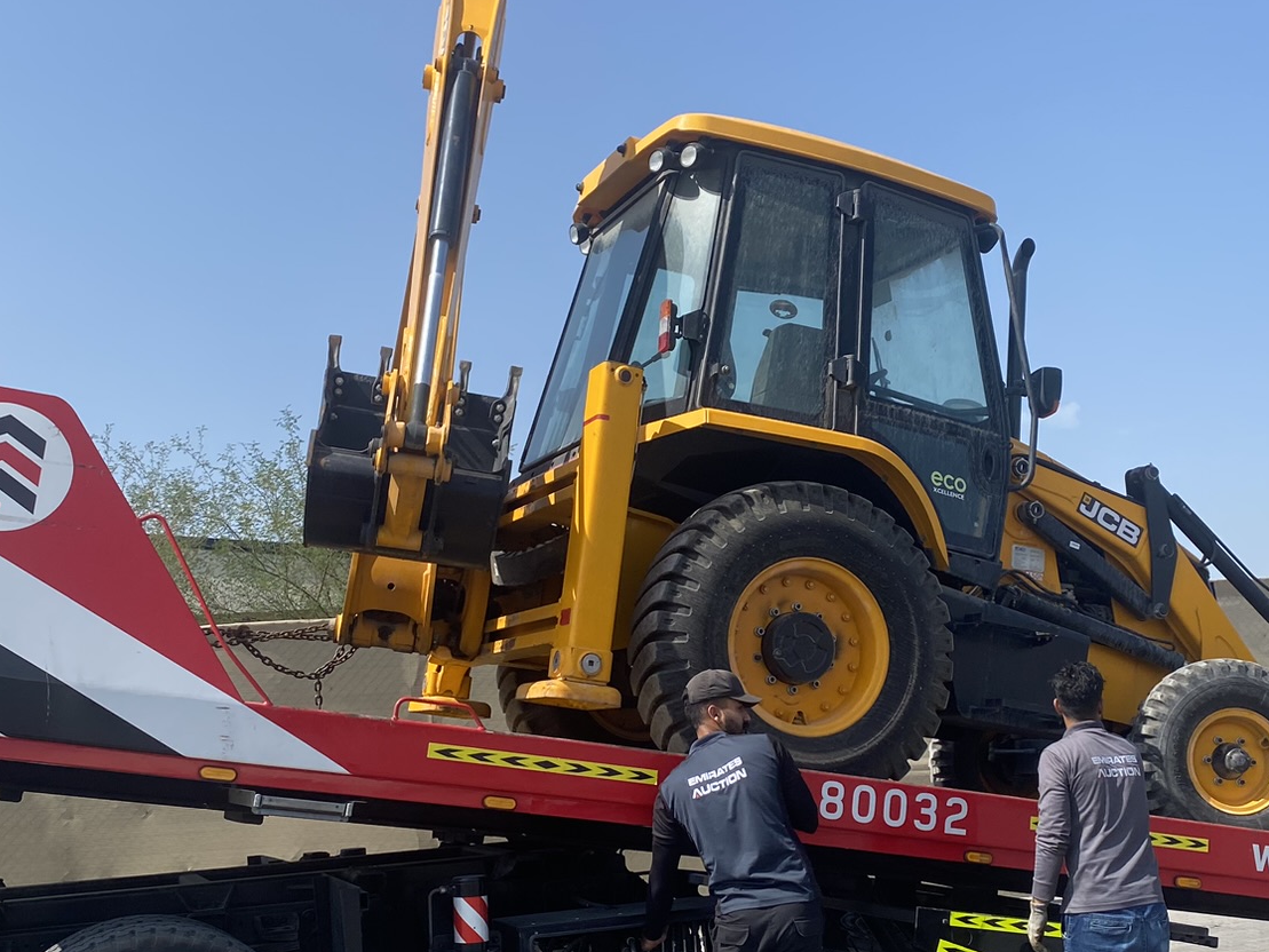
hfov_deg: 39.6
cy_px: 498
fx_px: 1760
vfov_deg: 30.3
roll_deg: +3.6
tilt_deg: +6.8
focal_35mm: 48
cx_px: 689
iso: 32
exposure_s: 1/2688
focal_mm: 4.25
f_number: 1.8
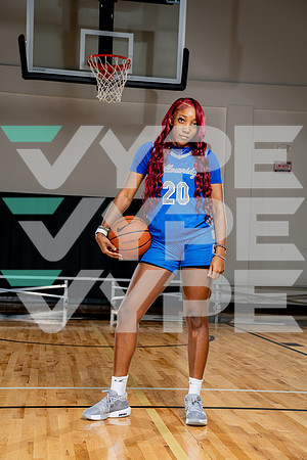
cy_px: 230
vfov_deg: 32.9
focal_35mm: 61
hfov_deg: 22.3
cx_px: 154
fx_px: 780
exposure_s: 1/250
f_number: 5.6
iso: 200
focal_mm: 61
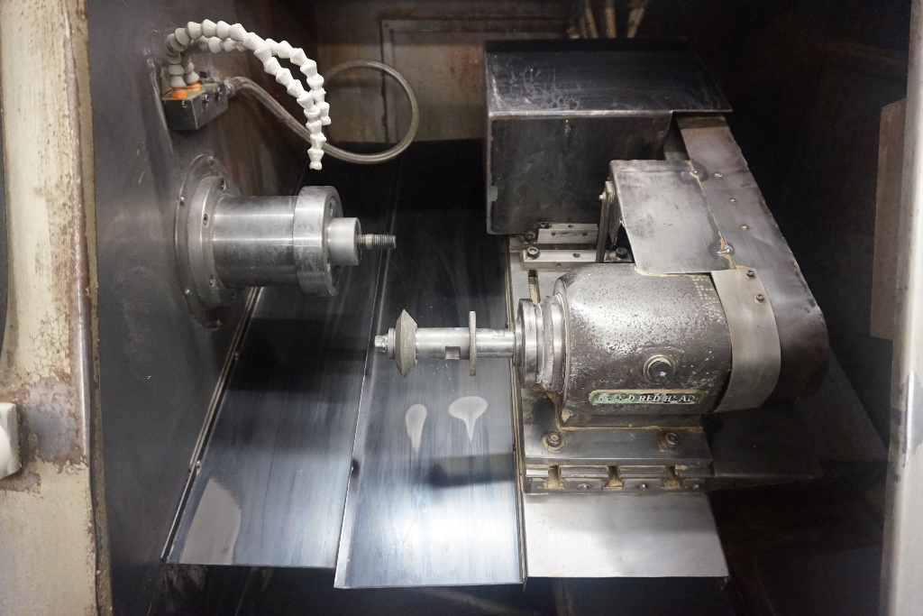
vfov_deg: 53.1
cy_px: 308
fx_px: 615
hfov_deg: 73.7
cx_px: 462
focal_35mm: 24
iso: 3200
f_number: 3.5
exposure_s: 1/160
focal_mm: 16
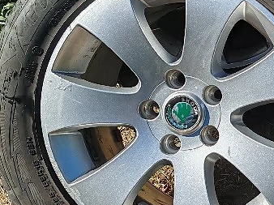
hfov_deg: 21.2
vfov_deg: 18.4
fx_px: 633
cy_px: 98
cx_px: 392
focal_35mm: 80
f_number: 1.9
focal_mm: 6.12
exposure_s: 1/667
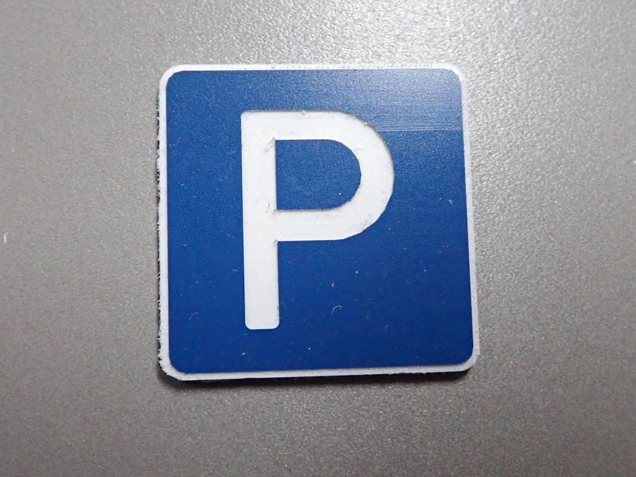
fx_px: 551
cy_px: 238
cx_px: 318
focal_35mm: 30
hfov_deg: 60.0
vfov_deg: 46.8
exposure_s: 1/125
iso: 640
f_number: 2.3
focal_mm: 5.5
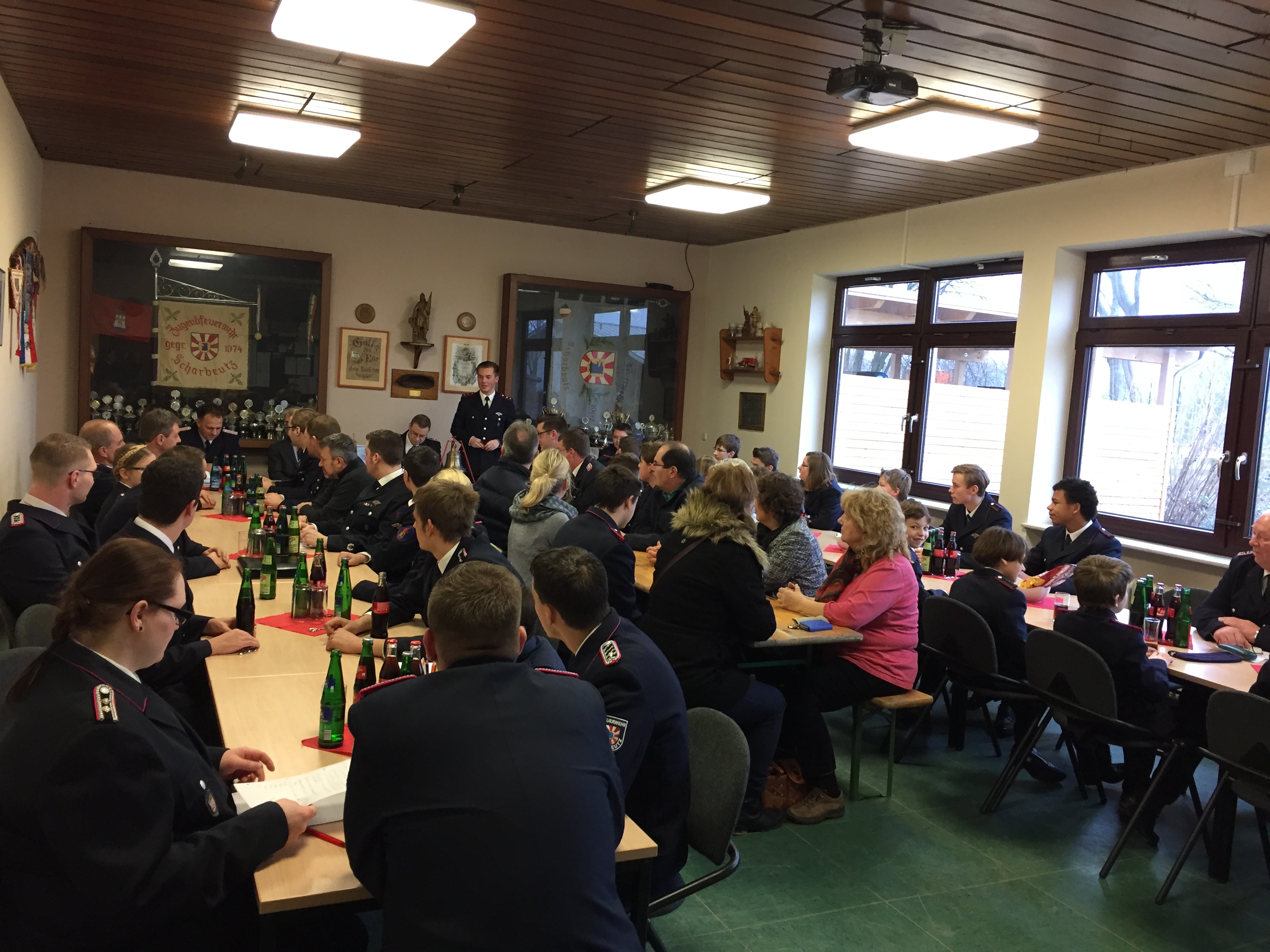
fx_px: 1064
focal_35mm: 29
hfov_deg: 61.7
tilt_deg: -5.1
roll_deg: -4.0
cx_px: 635
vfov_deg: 48.2
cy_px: 476
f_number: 2.2
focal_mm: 4.15
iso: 160
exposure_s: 1/33
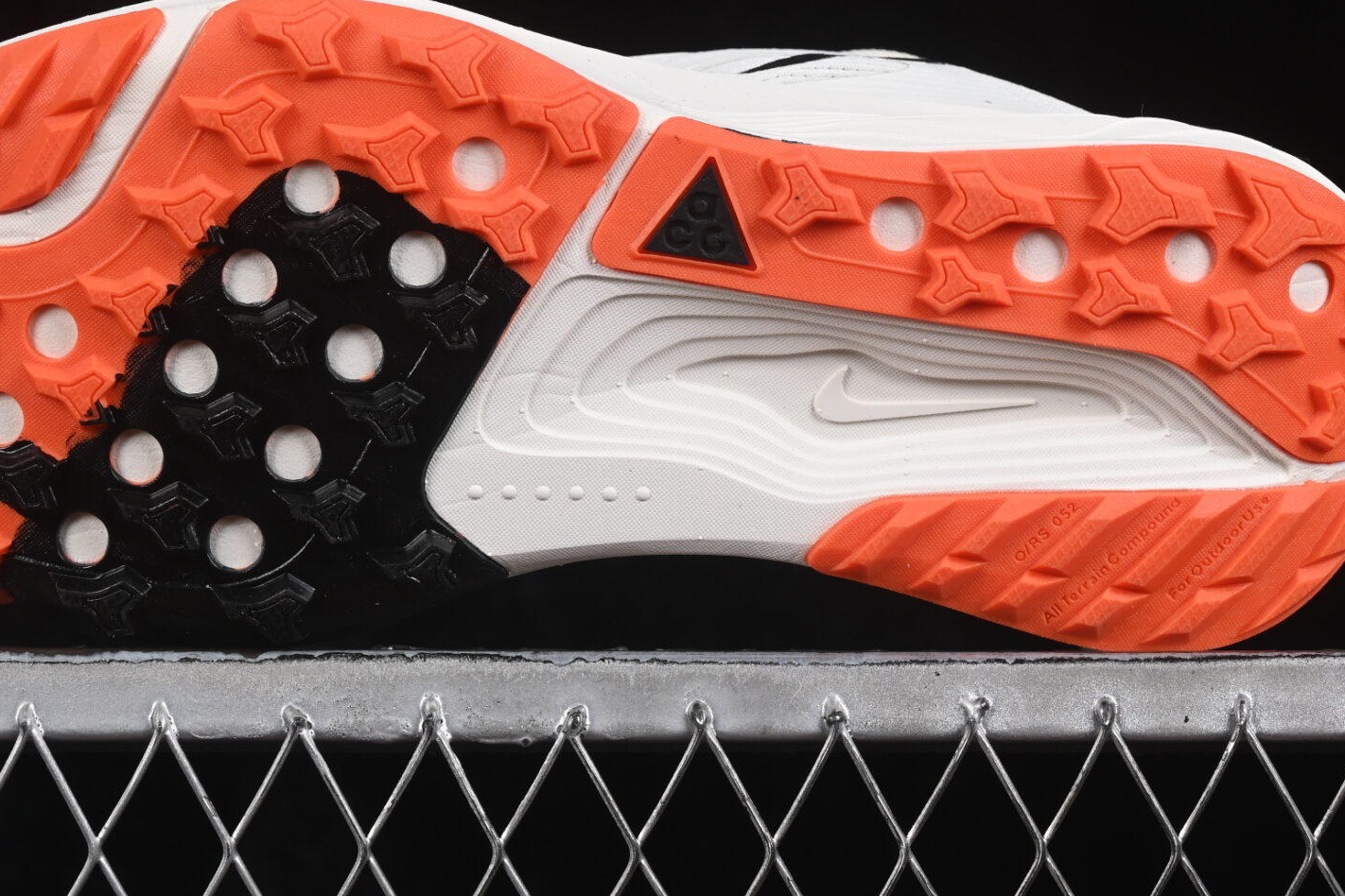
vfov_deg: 10.1
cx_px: 586
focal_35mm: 135
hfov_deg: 15.2
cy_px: 150
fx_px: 5043
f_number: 8
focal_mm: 50
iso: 160
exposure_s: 1/80
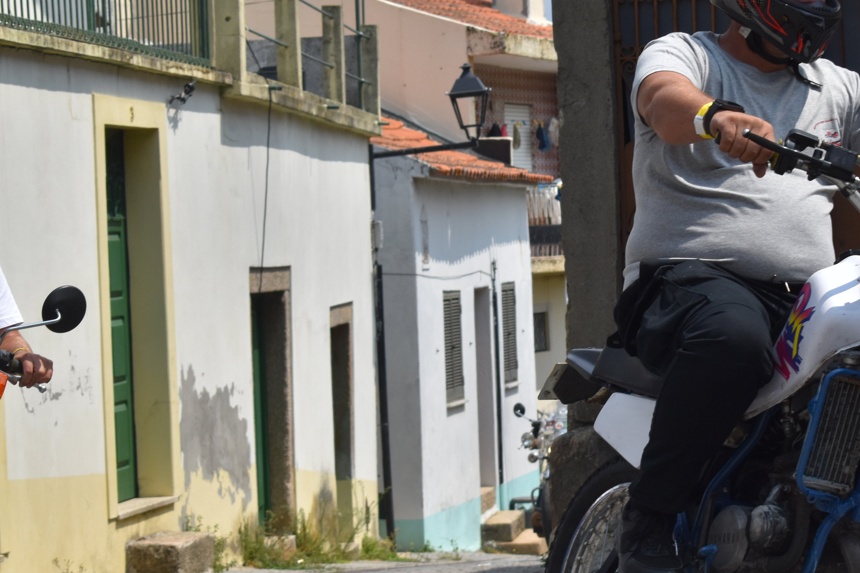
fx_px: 3124
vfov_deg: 10.5
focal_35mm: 131
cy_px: 285
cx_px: 636
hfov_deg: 15.6
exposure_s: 1/2000
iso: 400
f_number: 8
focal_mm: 55
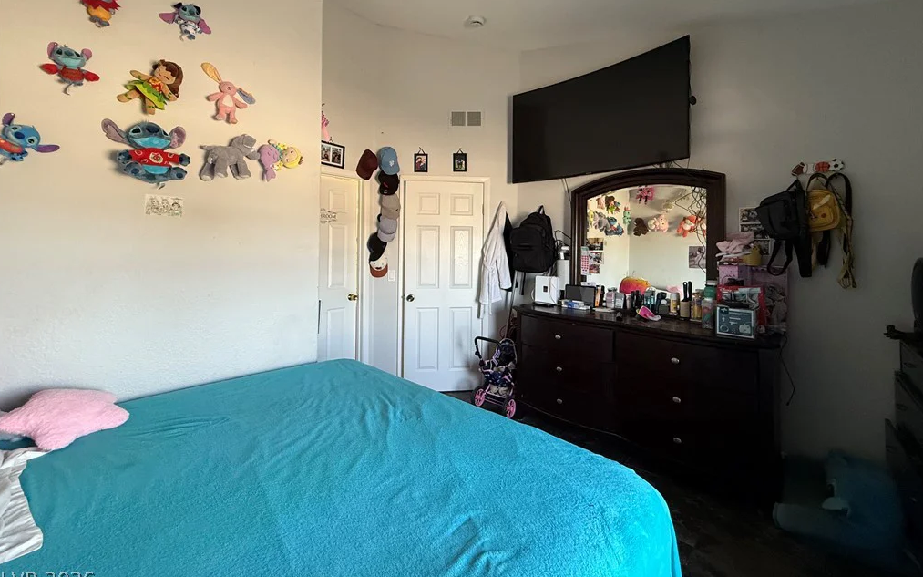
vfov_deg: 74.3
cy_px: 244
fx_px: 377
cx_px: 462
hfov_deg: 101.5
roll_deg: -0.3
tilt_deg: +0.7
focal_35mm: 15
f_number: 2.2
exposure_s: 1/60
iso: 250
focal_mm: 2.22
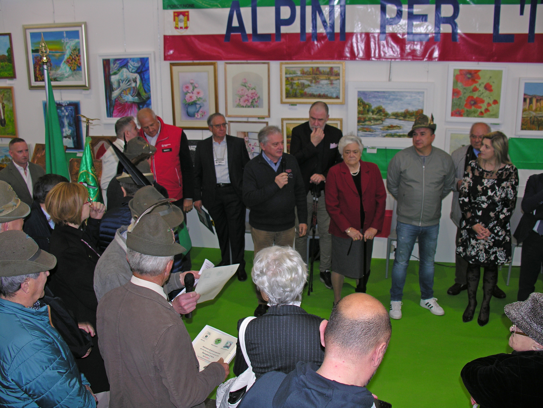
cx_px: 272
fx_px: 549
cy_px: 204
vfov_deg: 40.7
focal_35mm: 35
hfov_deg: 52.6
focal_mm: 8.9
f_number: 2.8
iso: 50
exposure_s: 1/60.1
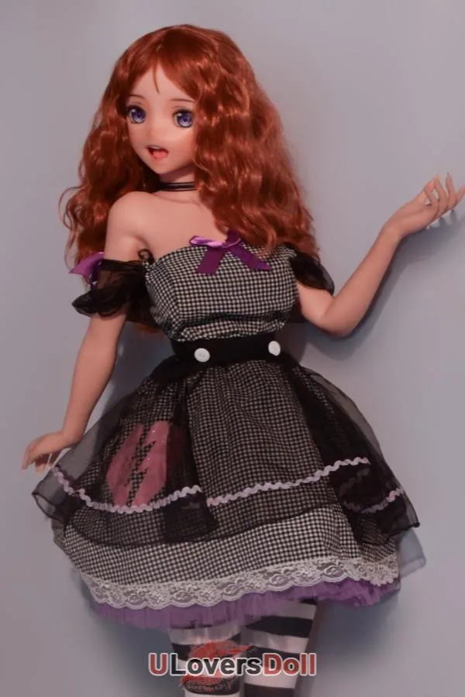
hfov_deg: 34.2
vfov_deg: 49.6
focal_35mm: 39
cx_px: 232
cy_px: 348
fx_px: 756
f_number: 10
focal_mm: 26
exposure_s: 1/100
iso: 640
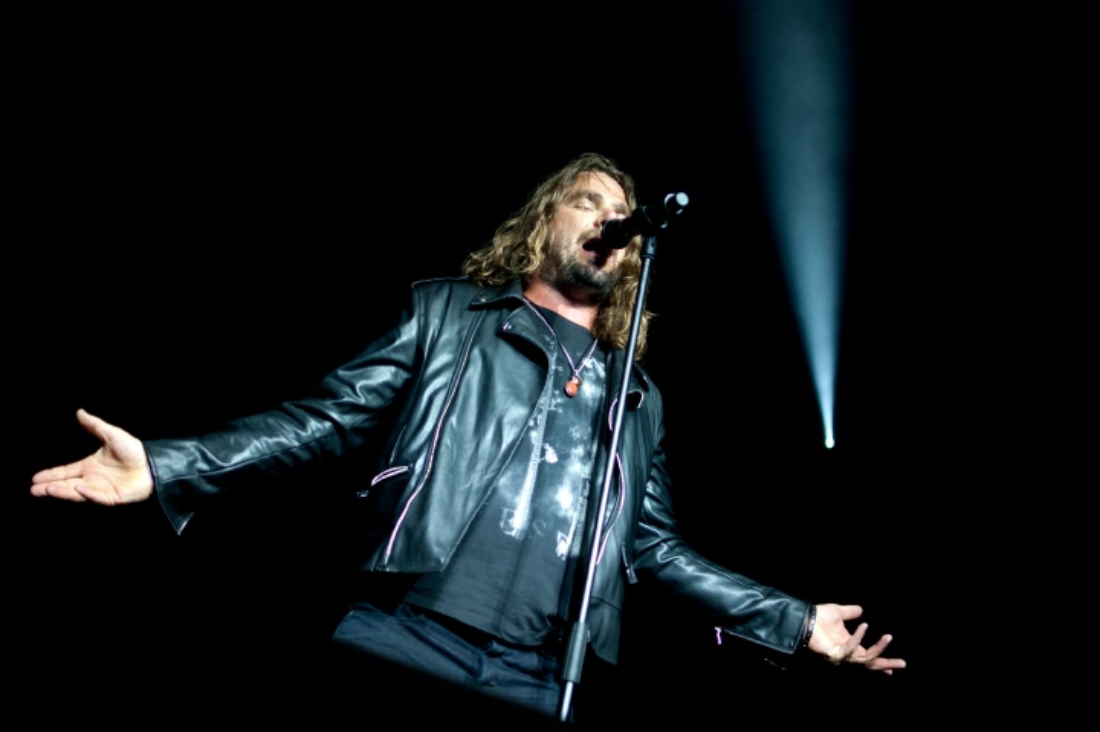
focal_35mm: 52
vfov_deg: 25.7
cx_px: 550
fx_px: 1603
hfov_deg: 37.9
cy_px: 366
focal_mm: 35
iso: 400
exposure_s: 1/320
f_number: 1.8
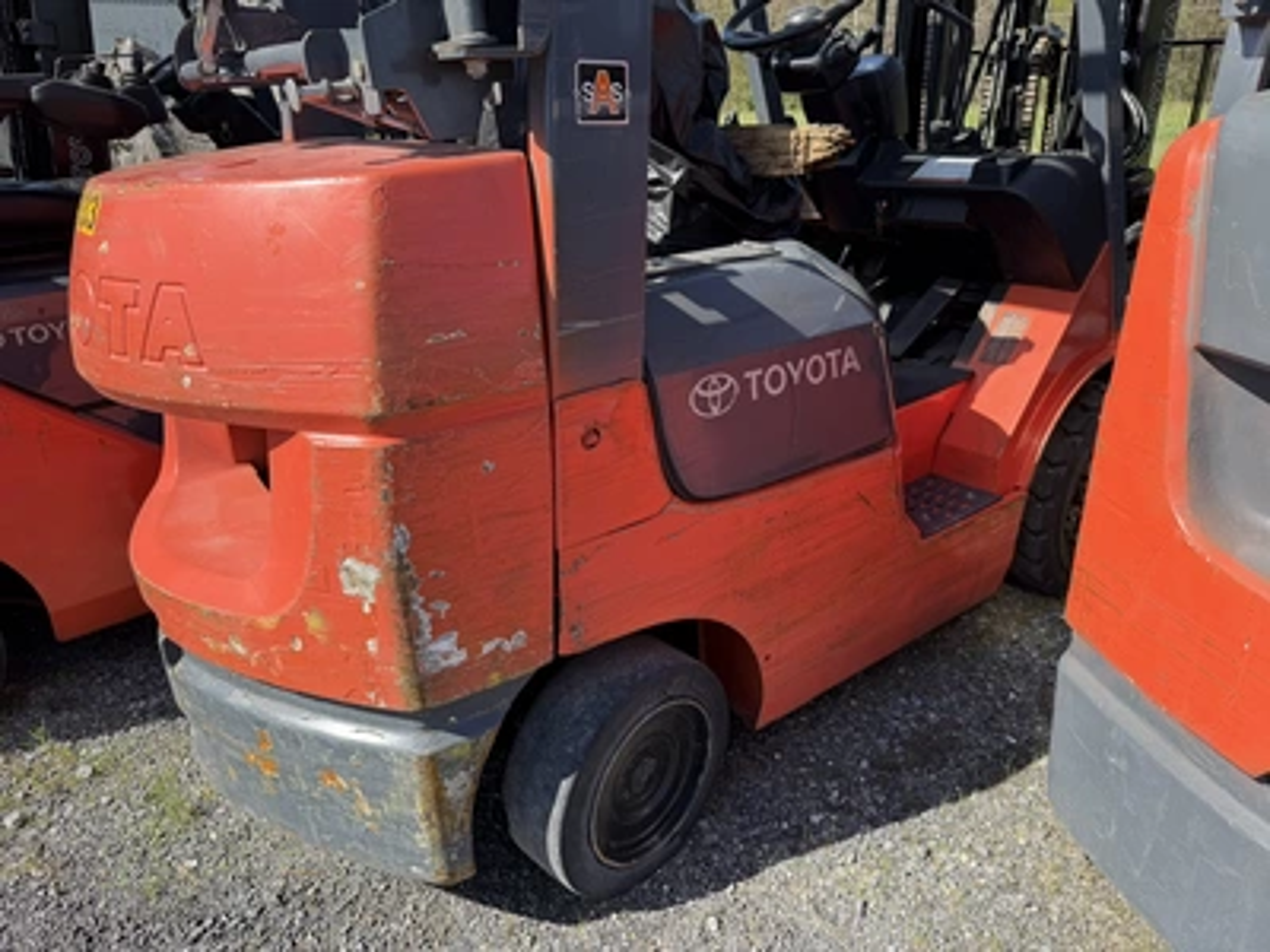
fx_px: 881
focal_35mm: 24
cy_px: 476
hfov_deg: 71.6
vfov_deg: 56.8
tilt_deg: -22.9
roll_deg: +3.3
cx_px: 635
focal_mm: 6.76
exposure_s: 1/2000
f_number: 1.78
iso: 80
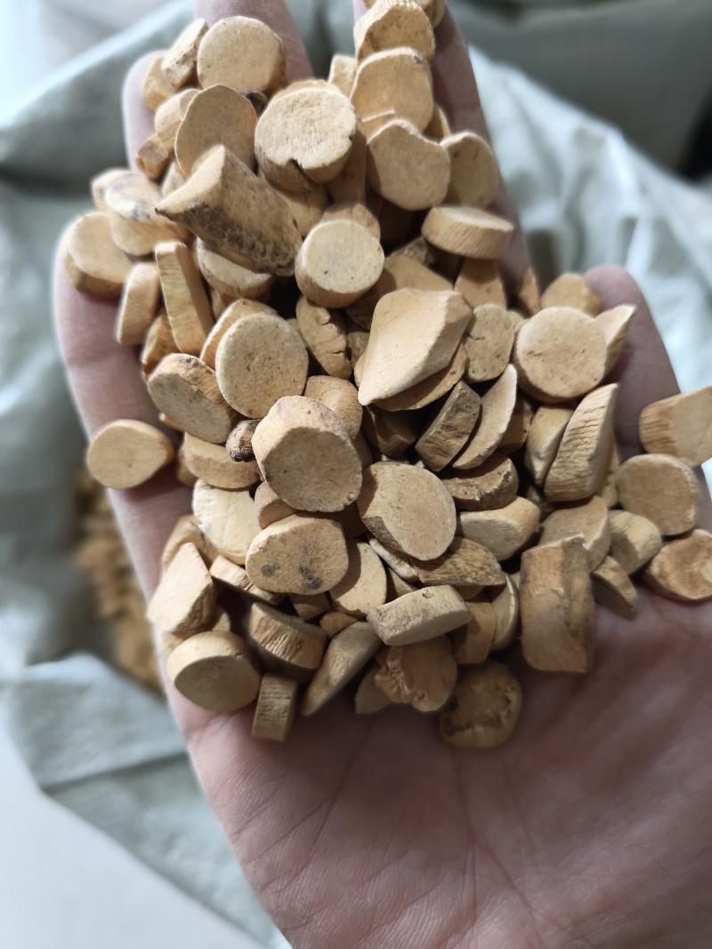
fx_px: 658
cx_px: 356
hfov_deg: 56.8
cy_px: 474
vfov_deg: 71.6
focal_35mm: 24
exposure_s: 1/30
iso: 320
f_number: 1.8
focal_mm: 5.59
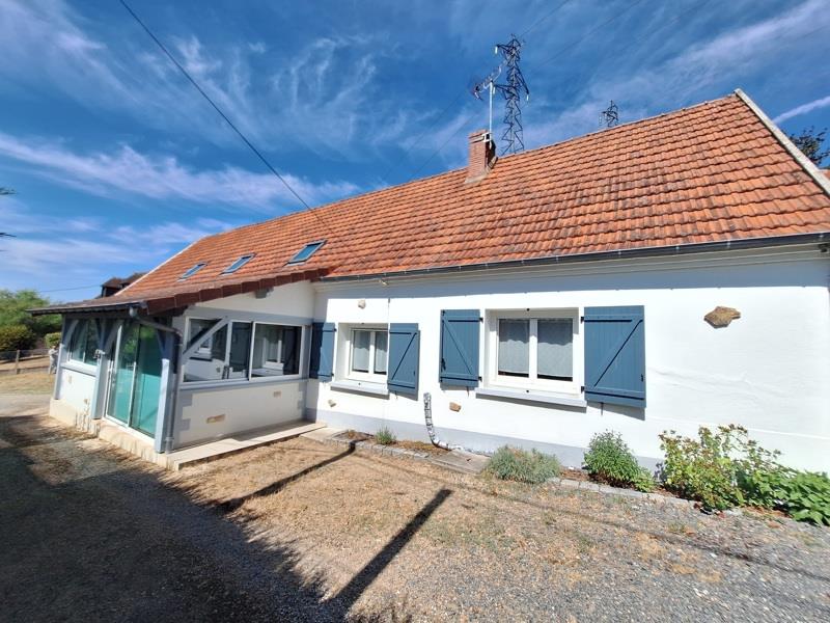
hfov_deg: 106.2
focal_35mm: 13
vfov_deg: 89.9
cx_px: 415
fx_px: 312
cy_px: 312
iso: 40
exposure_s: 1/2331
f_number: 2.2
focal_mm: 1.74
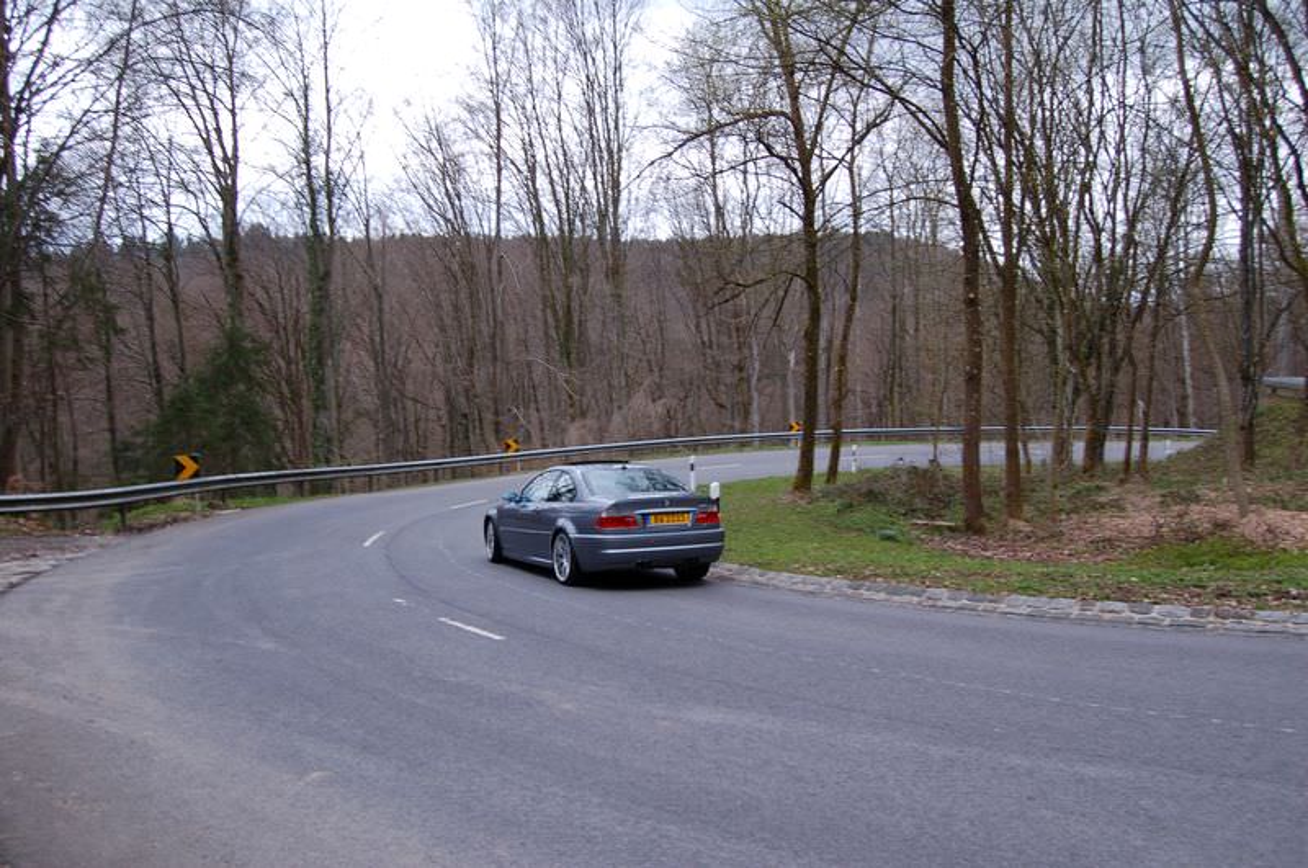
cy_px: 434
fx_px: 980
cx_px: 654
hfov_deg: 67.5
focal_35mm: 27
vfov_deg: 47.8
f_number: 5.6
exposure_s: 1/125
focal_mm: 18
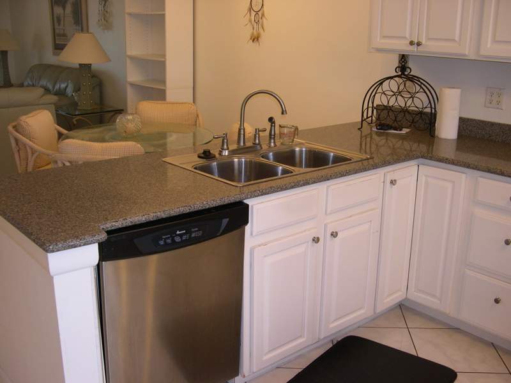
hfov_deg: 49.0
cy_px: 192
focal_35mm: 38
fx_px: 561
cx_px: 256
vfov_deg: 37.7
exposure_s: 1/30
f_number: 2.8
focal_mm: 8
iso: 100
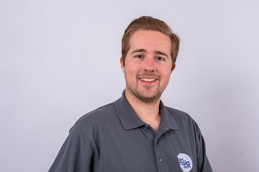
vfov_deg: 24.6
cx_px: 130
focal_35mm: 55
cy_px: 86
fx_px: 395
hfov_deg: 36.3
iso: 125
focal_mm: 55
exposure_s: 1/200
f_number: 9
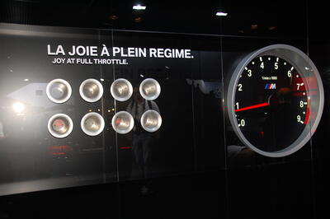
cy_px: 110
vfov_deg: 34.2
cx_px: 165
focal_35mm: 39
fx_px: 357
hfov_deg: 49.6
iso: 280
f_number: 4
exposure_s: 1/60
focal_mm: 26
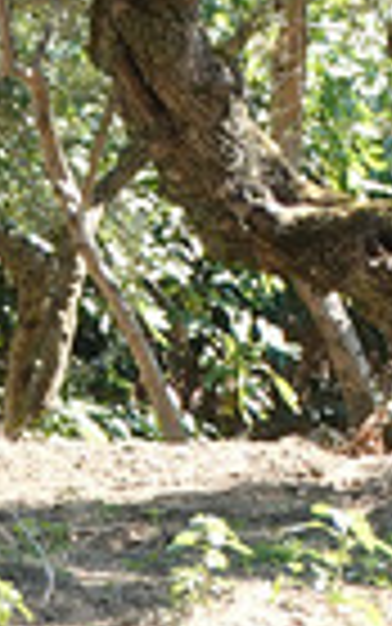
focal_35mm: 750
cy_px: -295
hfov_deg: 1.7
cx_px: 2248
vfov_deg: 2.8
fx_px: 12807
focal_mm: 36.72
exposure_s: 1/100
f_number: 4
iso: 250
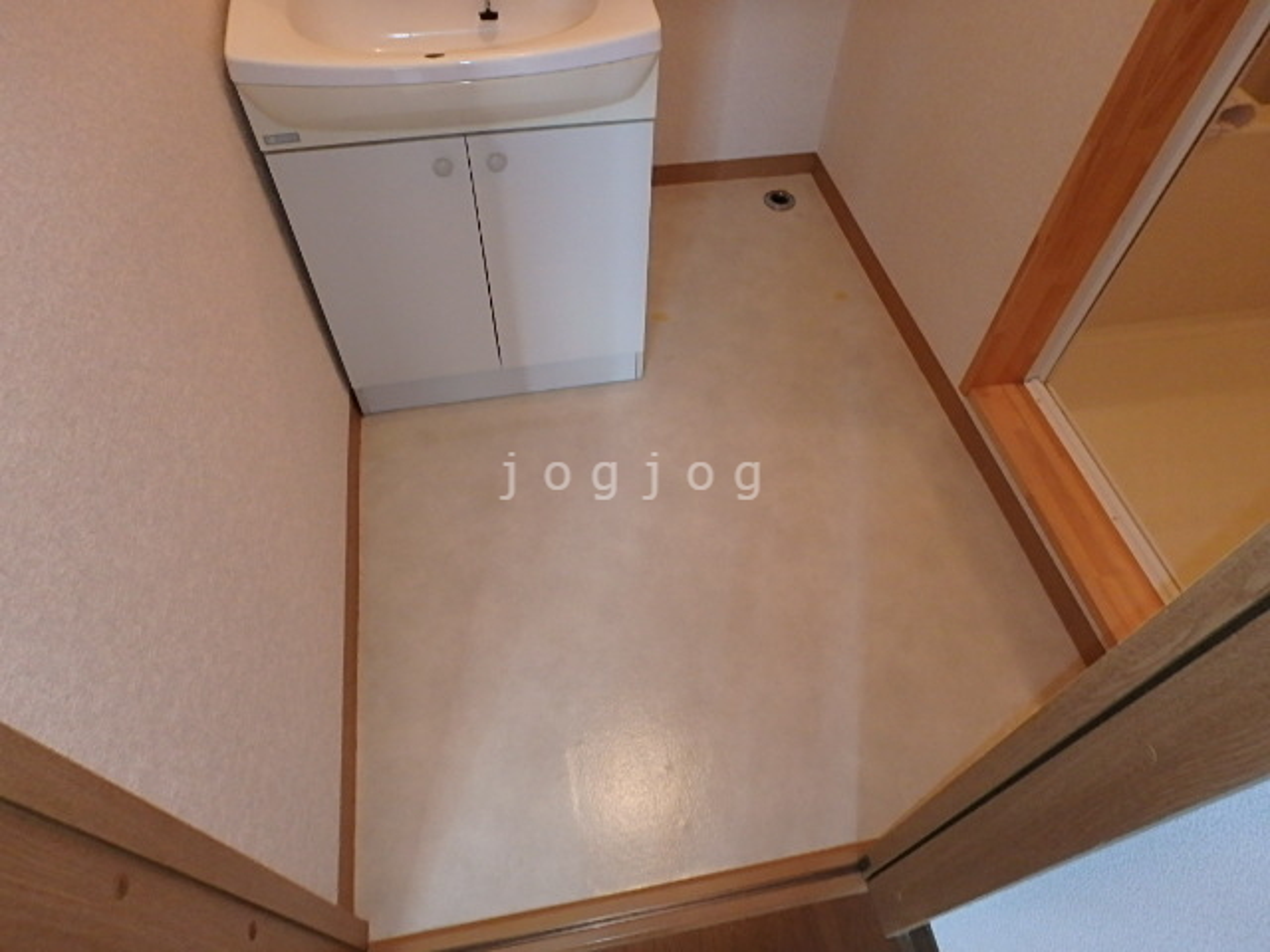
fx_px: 770
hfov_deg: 79.0
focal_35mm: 21
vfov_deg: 63.4
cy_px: 476
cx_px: 635
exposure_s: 1/30
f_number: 3.5
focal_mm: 3.7
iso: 400
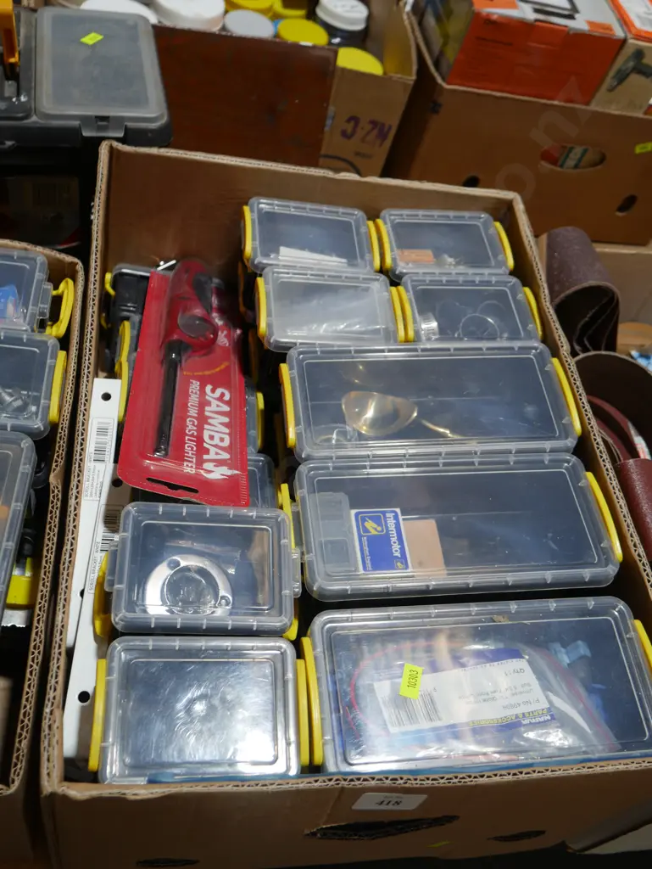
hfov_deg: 41.8
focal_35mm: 34
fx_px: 853
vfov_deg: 53.9
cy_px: 434
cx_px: 326
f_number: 4
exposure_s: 1/80
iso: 200
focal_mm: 17
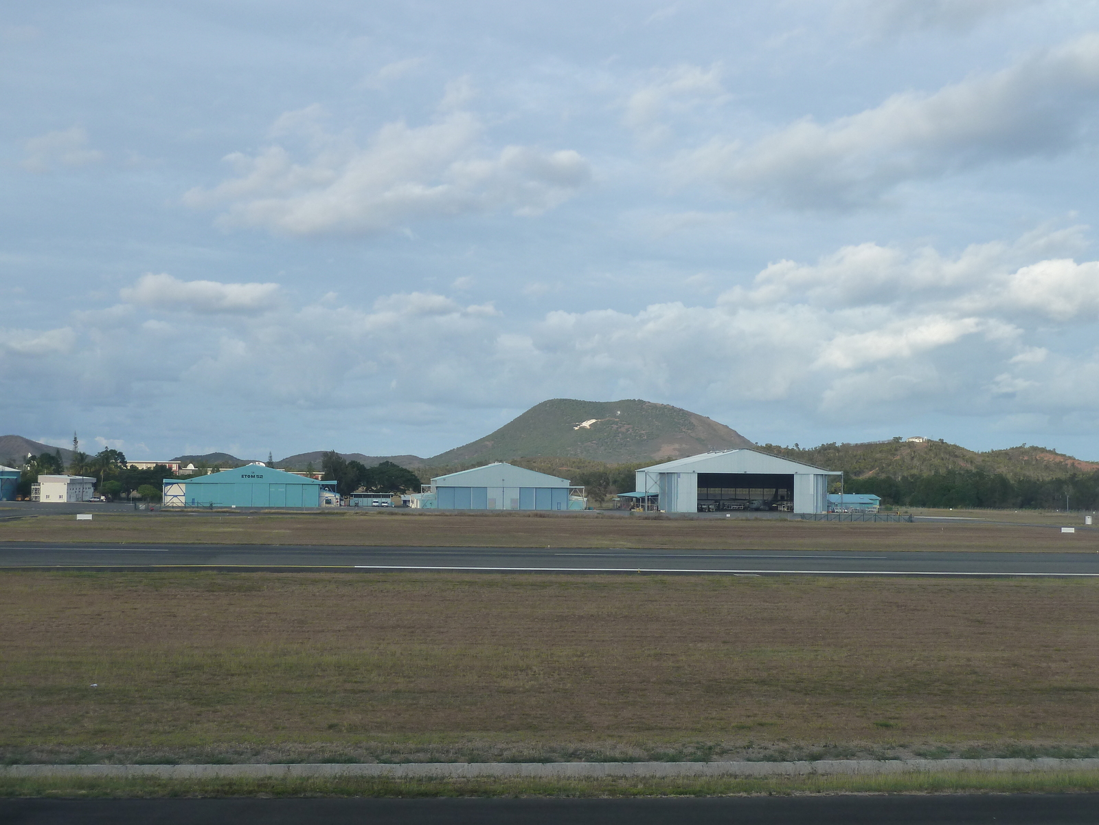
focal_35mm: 48
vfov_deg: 30.3
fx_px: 1524
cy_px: 412
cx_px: 550
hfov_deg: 39.7
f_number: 4
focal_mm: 7.9
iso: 125
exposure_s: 1/250
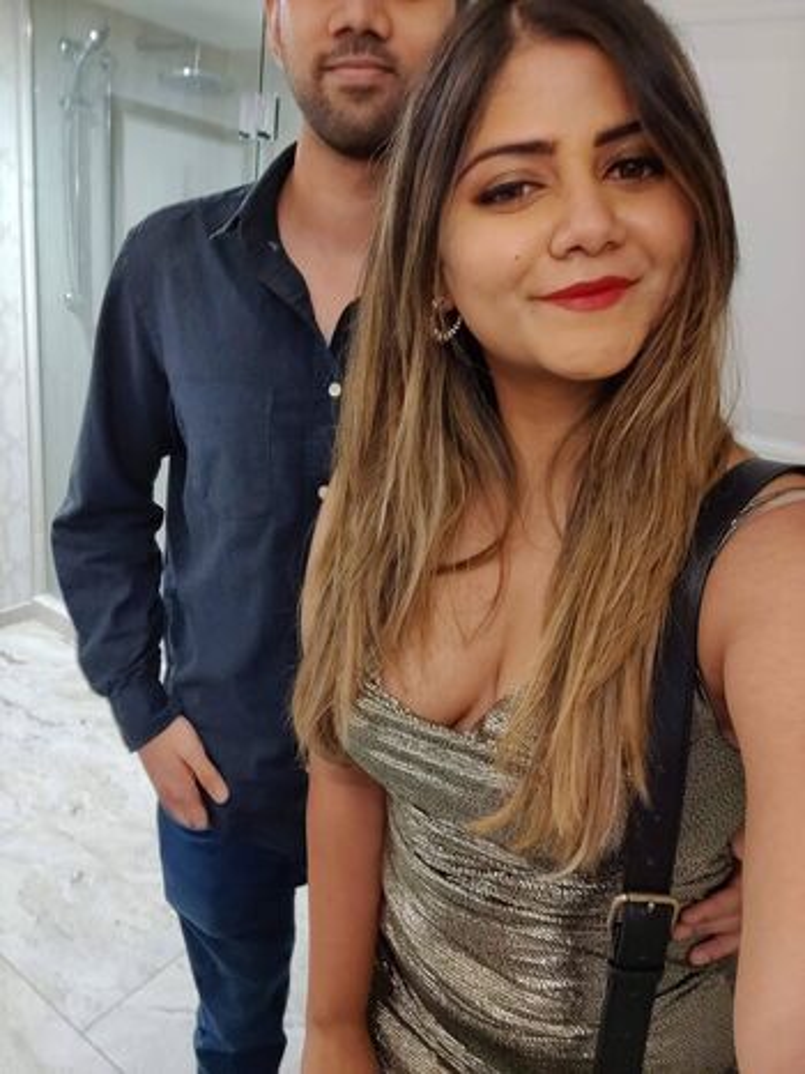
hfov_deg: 65.9
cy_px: 537
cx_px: 402
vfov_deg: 81.8
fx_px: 620
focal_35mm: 20
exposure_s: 1/33
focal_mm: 3.45
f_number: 2
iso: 640
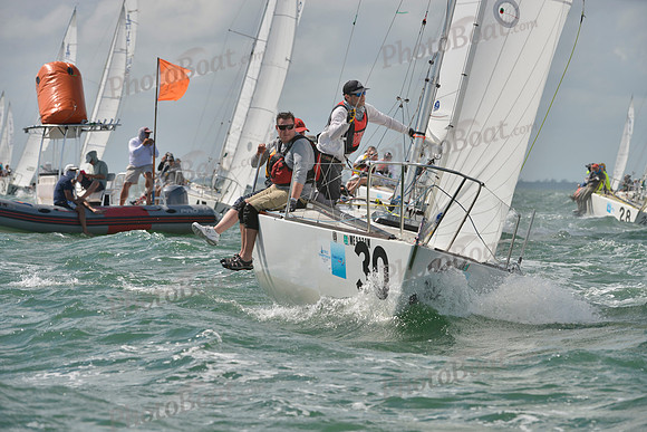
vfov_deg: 6.9
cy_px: 216
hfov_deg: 10.3
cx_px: 324
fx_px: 3595
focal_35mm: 200
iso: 280
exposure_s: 1/1250
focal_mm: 200
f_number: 8
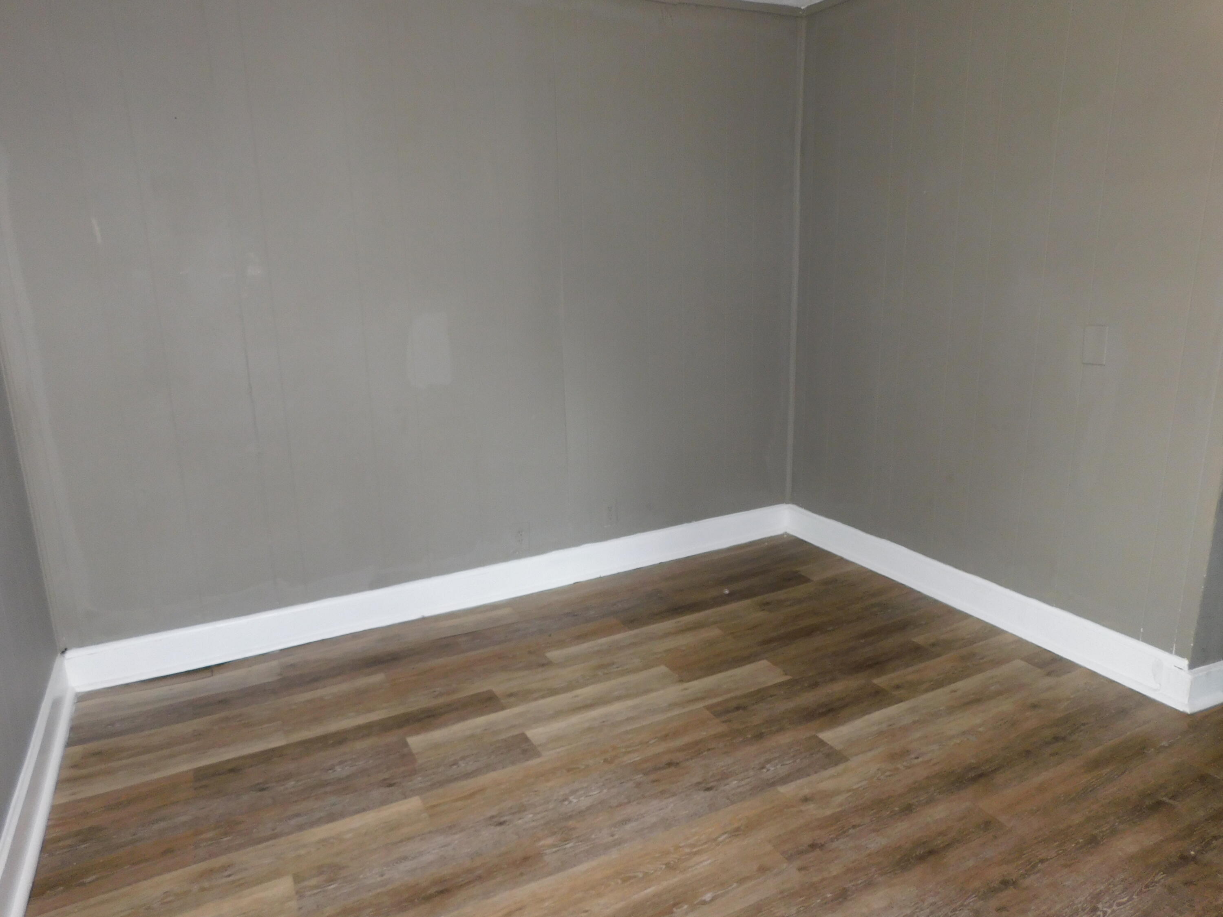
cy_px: 458
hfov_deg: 73.9
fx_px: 813
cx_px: 612
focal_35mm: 23
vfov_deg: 58.9
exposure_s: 1/30
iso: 200
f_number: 3
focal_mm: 4
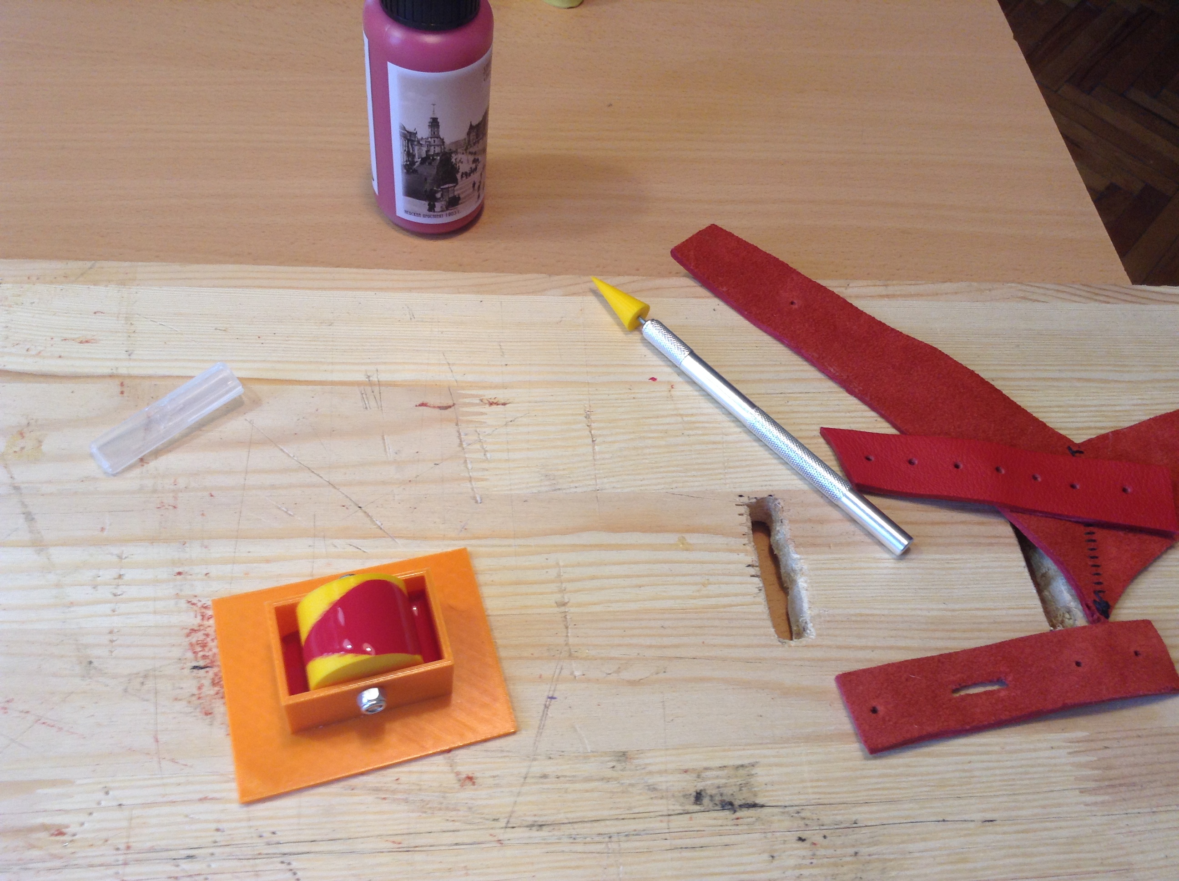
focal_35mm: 33
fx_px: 1122
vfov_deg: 42.8
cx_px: 590
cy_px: 440
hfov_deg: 55.4
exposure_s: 1/24
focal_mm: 3.3
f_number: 2.4
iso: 40
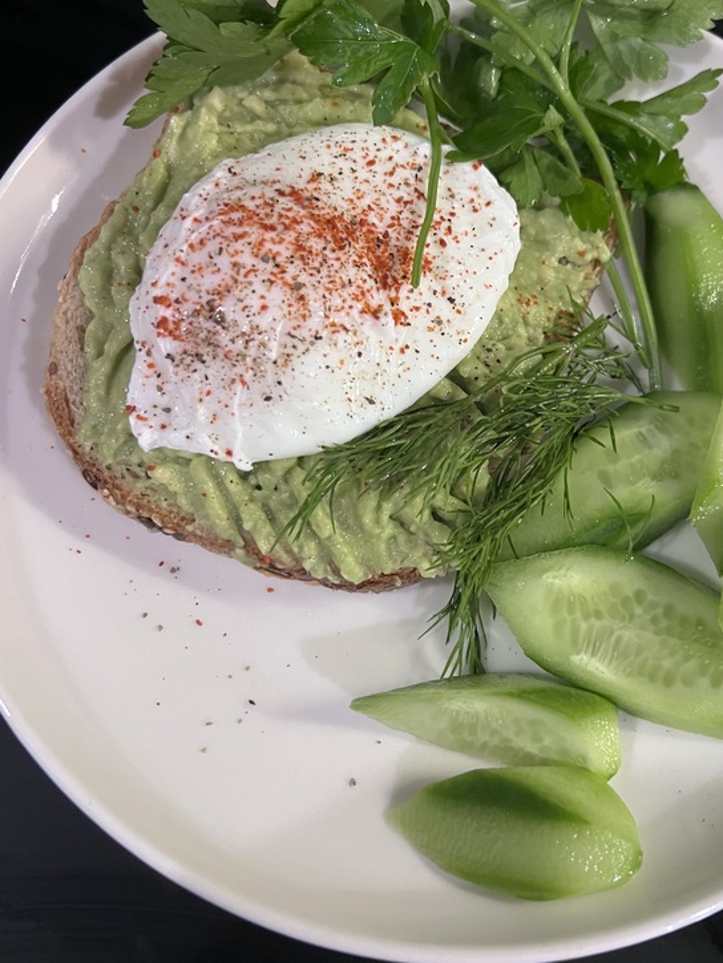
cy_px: 462
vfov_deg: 55.3
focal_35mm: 33
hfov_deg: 42.7
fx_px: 919
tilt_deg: -70.5
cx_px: 439
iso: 400
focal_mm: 5.7
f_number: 1.5
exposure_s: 1/33
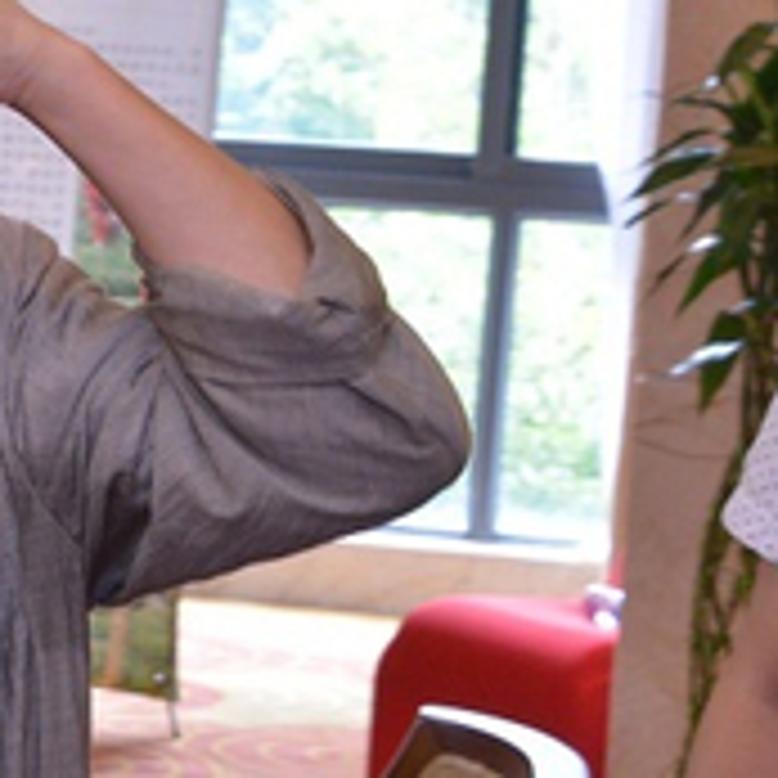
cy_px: 263
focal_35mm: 182
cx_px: -382
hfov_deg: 9.4
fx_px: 4628
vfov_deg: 9.6
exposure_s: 1/60
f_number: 9
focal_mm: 58
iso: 3200
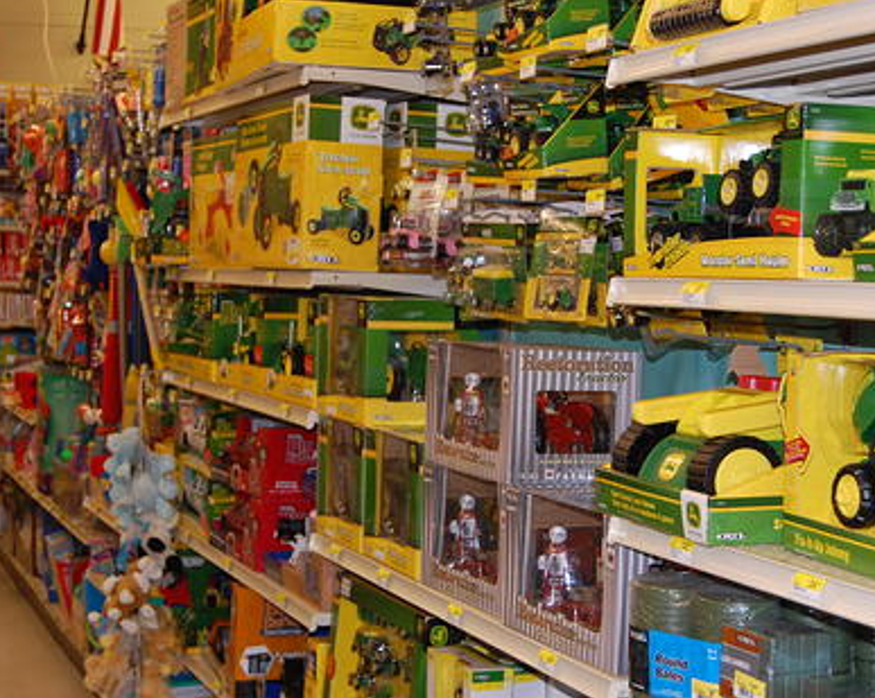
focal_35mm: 65
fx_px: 1682
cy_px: 347
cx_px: 473
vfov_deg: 23.5
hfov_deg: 29.1
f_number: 4.8
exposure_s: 1/60
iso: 400
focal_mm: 38
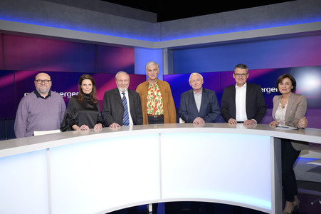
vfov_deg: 46.3
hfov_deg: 65.5
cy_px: 107
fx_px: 249
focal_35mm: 28
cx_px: 160
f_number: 5
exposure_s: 1/160
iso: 1600
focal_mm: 28
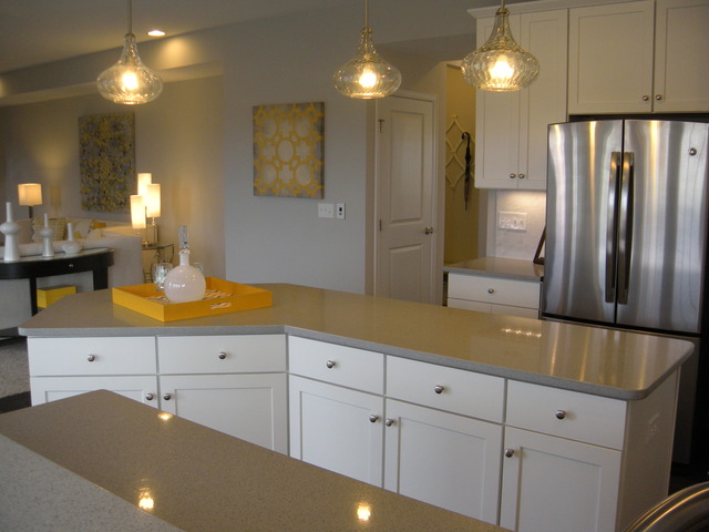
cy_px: 266
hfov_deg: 52.6
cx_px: 354
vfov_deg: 40.7
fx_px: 717
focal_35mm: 35
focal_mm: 5.9
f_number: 3.8
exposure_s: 1/59.8
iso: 130
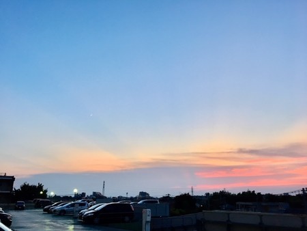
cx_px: 154
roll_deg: -0.5
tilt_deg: +18.1
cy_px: 116
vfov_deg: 48.3
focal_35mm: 29
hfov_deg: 61.6
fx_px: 257
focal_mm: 4.15
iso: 50
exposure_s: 1/30
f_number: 2.2
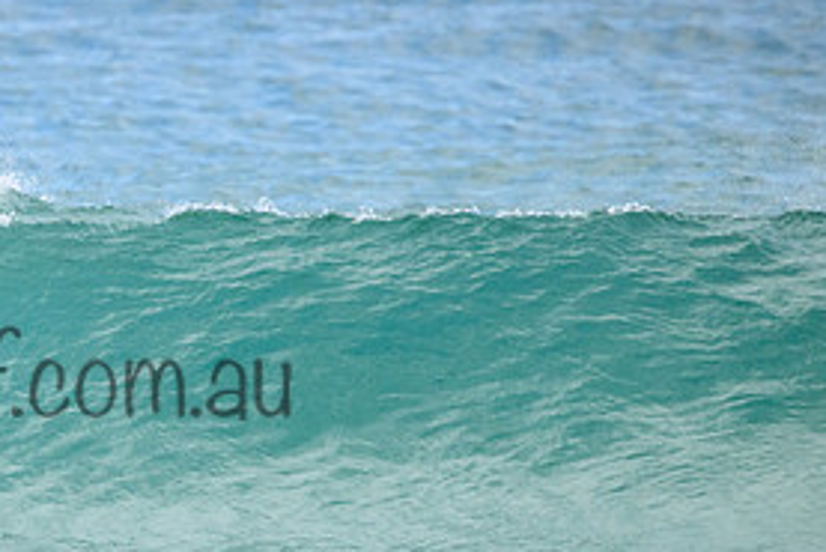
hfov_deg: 1.2
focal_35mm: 1674
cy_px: 348
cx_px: -24
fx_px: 38427
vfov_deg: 0.8
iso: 1800
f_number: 11
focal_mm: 800
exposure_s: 1/3200
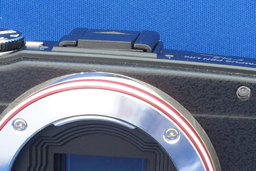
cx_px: 88
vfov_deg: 9.0
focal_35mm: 151
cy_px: 205
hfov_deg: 13.6
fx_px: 1073
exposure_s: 2
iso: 100
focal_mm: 9.8
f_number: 8
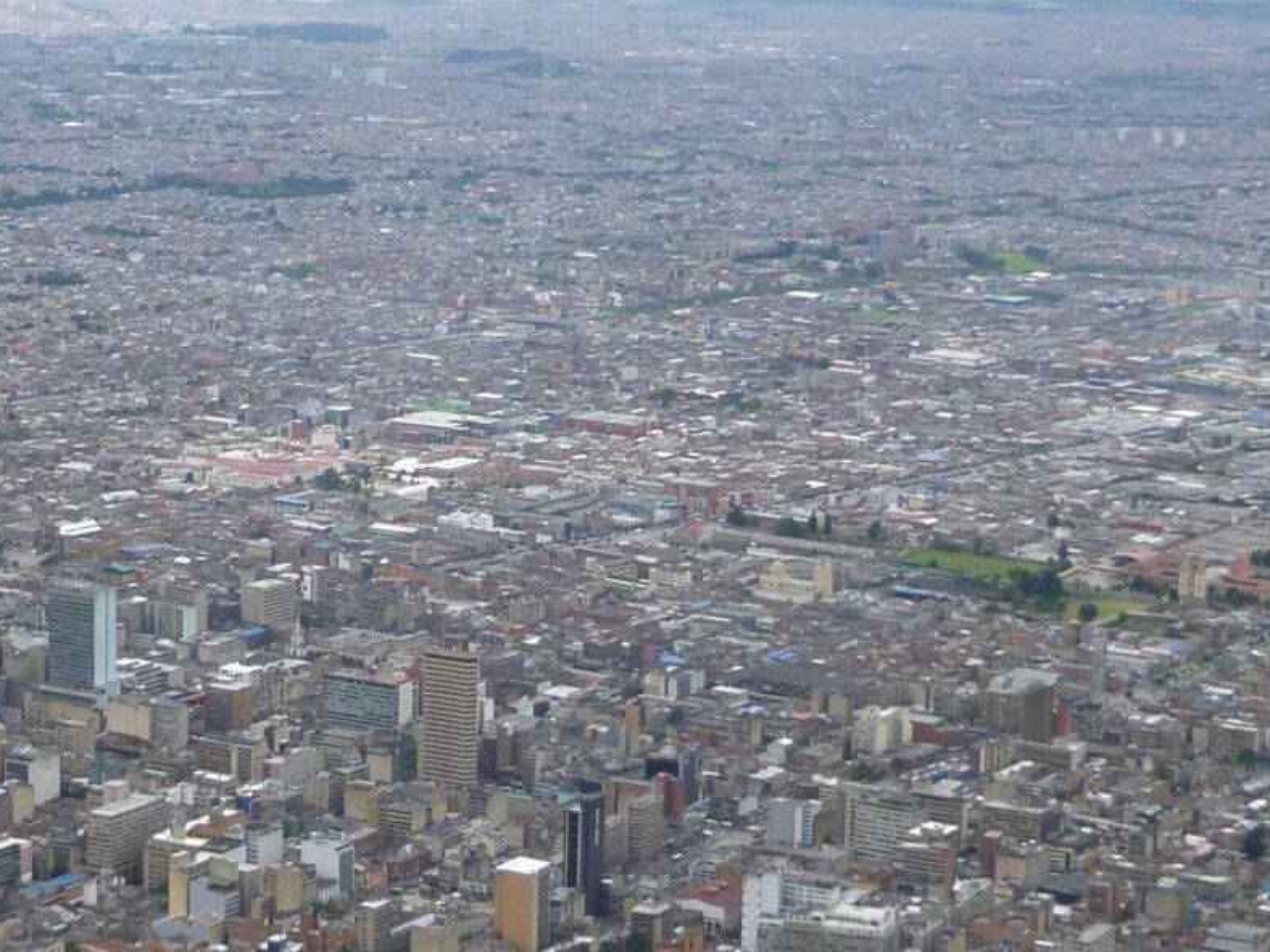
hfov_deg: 21.5
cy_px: 488
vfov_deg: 16.2
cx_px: 432
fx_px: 3339
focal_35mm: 91
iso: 100
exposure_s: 1/640
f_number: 3.3
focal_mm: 5
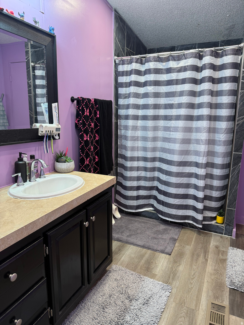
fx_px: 226
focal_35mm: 24
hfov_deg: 56.8
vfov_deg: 71.6
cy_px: 162
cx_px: 122
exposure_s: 1/60
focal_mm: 6.76
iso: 100
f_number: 1.78
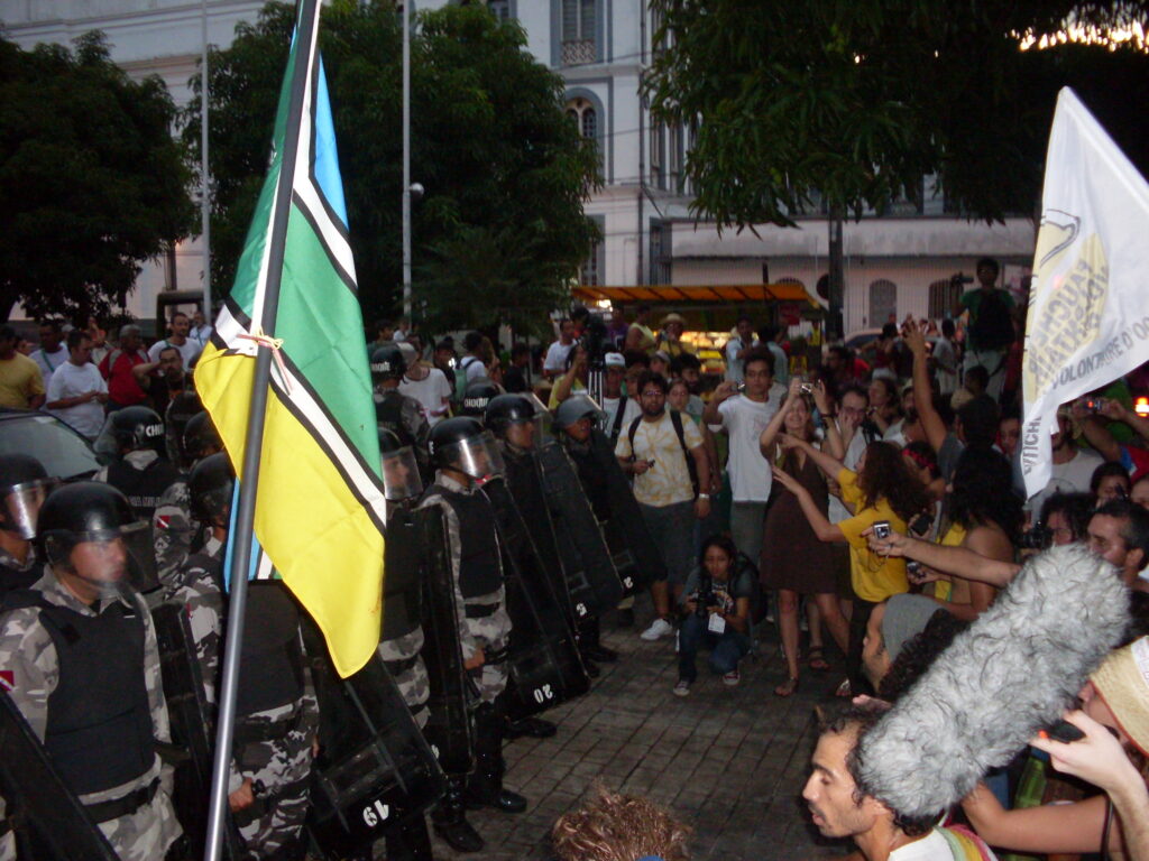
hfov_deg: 49.0
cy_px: 430
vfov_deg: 37.7
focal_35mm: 38
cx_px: 574
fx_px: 1261
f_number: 2.8
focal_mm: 6.3
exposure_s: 1/45
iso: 240
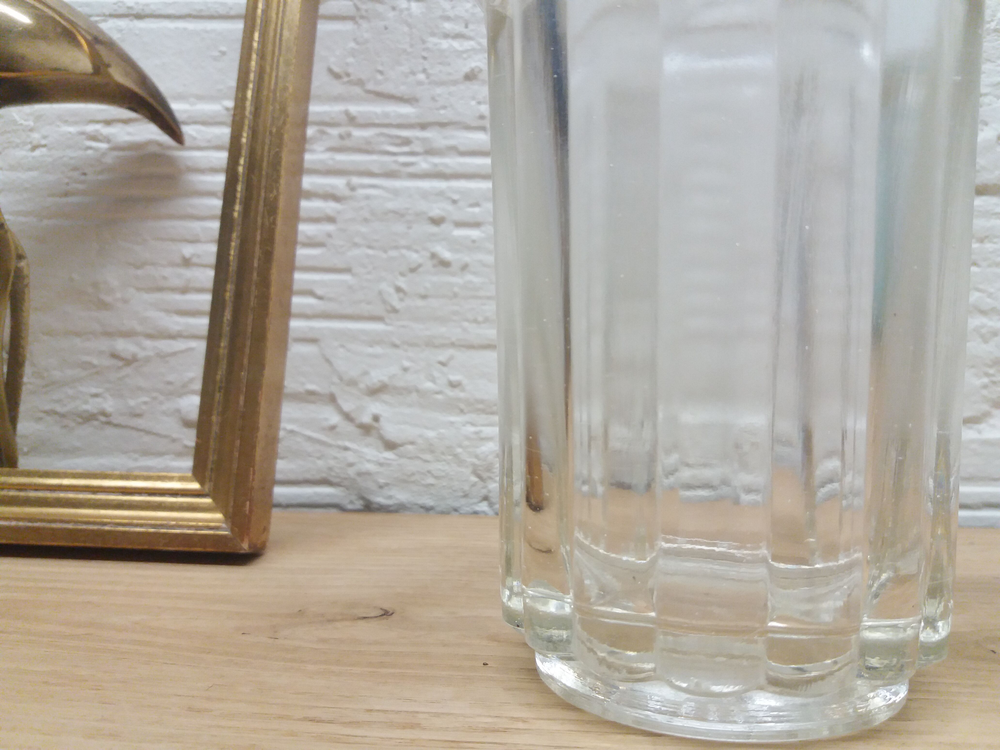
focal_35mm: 28
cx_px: 500
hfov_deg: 63.4
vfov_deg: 49.7
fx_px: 809
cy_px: 375
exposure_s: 1/146
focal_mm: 3.7
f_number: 1.9
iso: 200
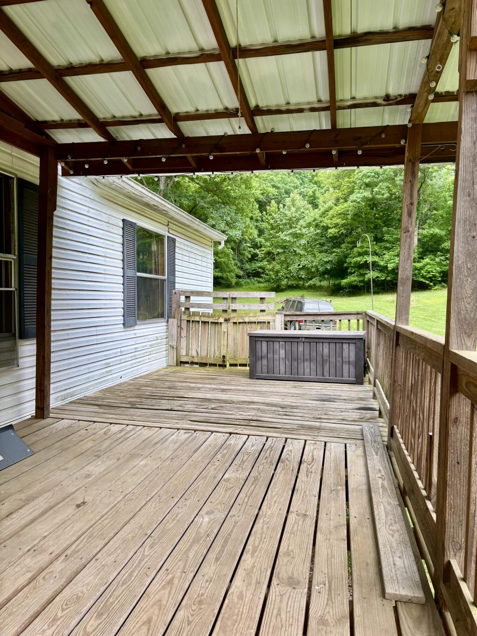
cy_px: 318
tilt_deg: -2.3
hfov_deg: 53.1
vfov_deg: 67.3
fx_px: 478
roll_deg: -0.6
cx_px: 238
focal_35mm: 26
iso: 50
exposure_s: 1/311
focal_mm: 5.96
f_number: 1.6
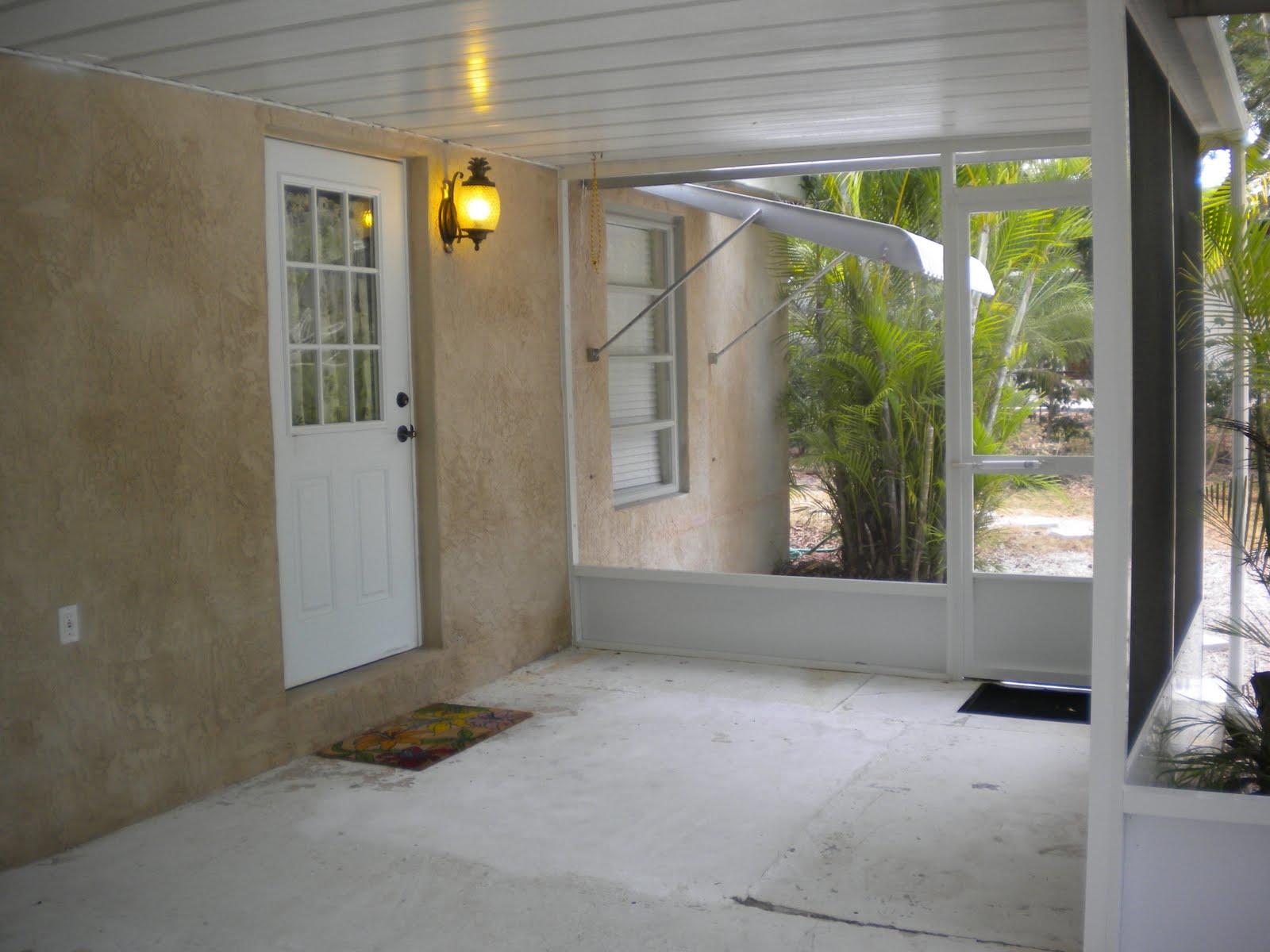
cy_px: 476
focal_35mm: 35
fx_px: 1284
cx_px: 635
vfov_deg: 40.7
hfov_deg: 52.6
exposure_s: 1/58.8
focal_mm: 6.3
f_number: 3.1
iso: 101
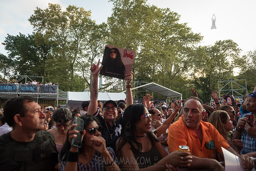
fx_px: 171
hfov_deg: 73.7
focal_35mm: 24
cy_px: 86
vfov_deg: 53.2
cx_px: 128
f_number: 4
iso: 640
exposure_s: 1/320
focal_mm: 24
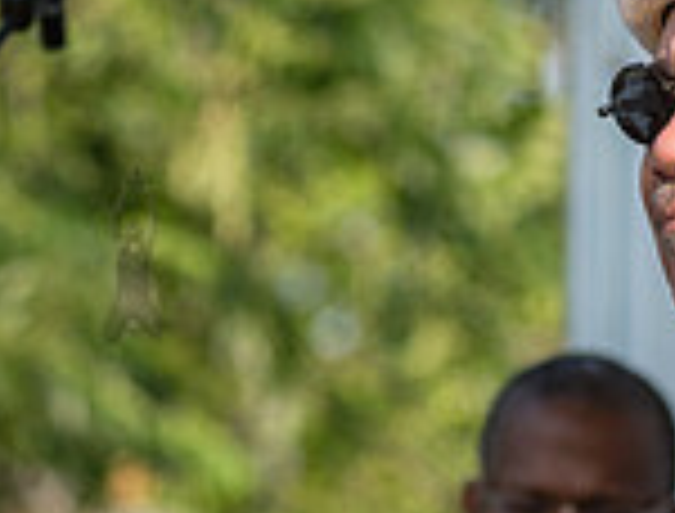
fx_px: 12991
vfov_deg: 2.3
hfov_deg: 3.0
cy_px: 534
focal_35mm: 663
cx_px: 733
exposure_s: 1/500
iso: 200
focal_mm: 145
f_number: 4.5
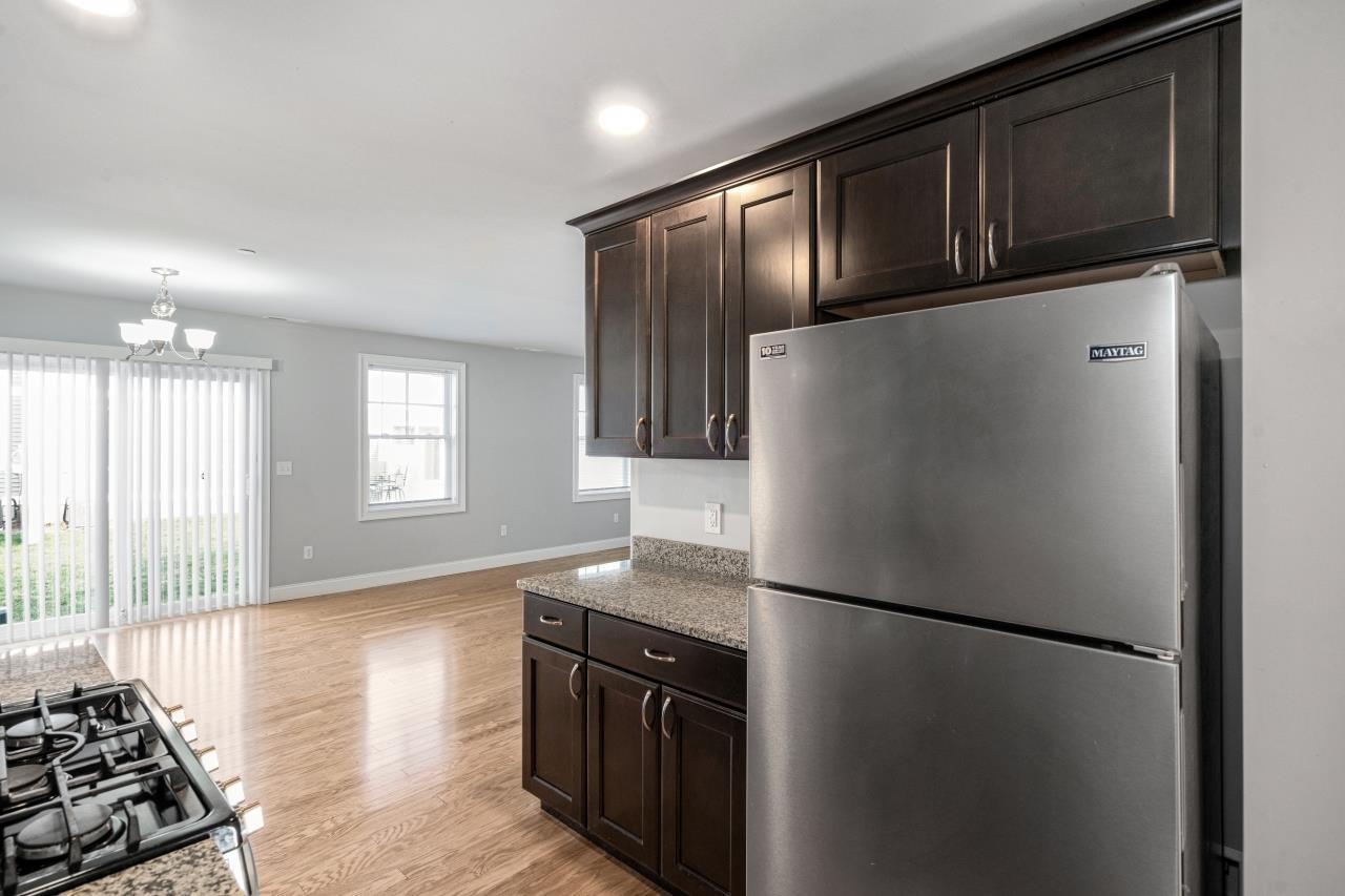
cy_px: 448
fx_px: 635
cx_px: 672
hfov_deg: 93.3
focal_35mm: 17
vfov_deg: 70.4
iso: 400
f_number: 8
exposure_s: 1/8
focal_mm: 17
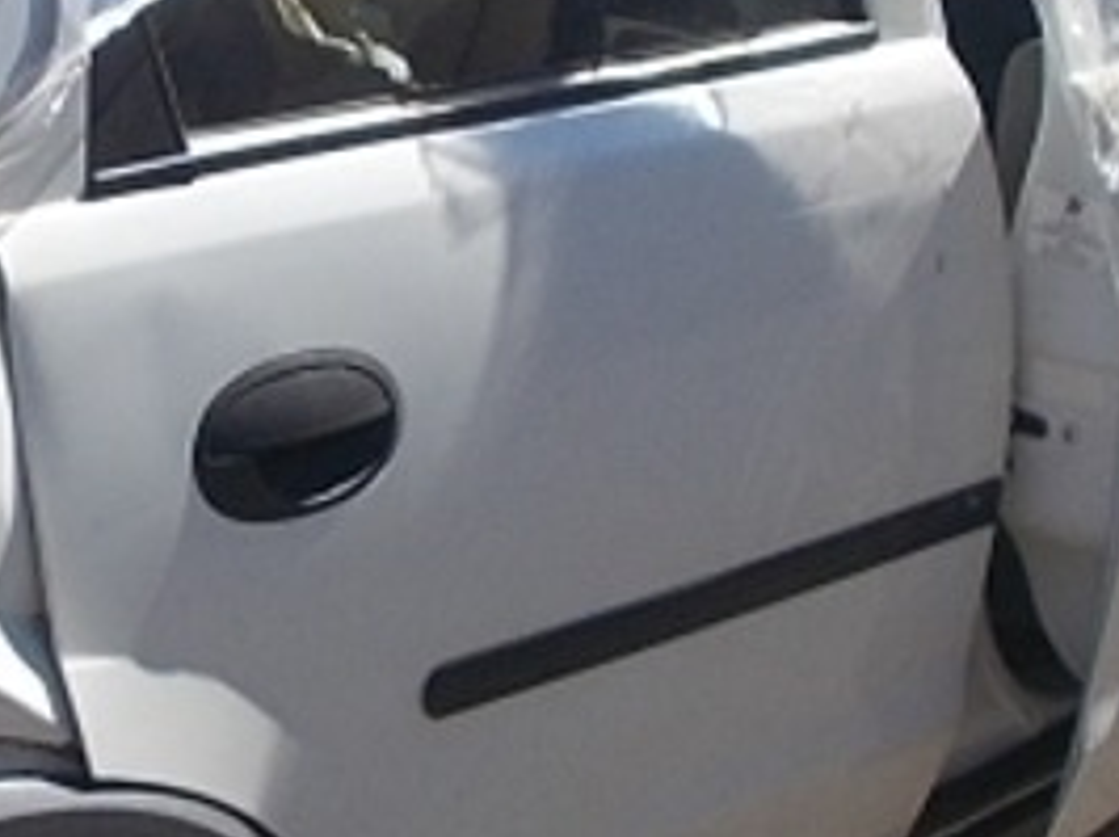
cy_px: 376
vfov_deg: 12.4
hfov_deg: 16.5
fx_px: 3843
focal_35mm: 119
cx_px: 313
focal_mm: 4.6
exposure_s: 1/125
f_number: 8
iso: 80
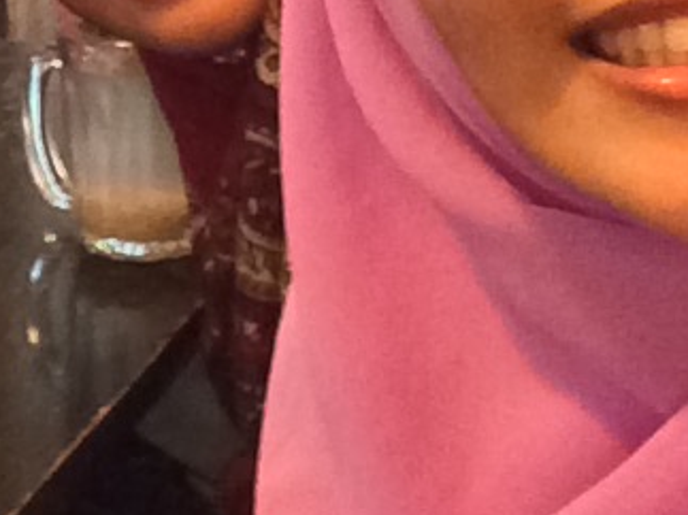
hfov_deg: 15.2
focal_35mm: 123
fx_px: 2444
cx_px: -230
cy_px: -172
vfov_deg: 11.7
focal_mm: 2.15
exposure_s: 1/20
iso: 400
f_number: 2.4
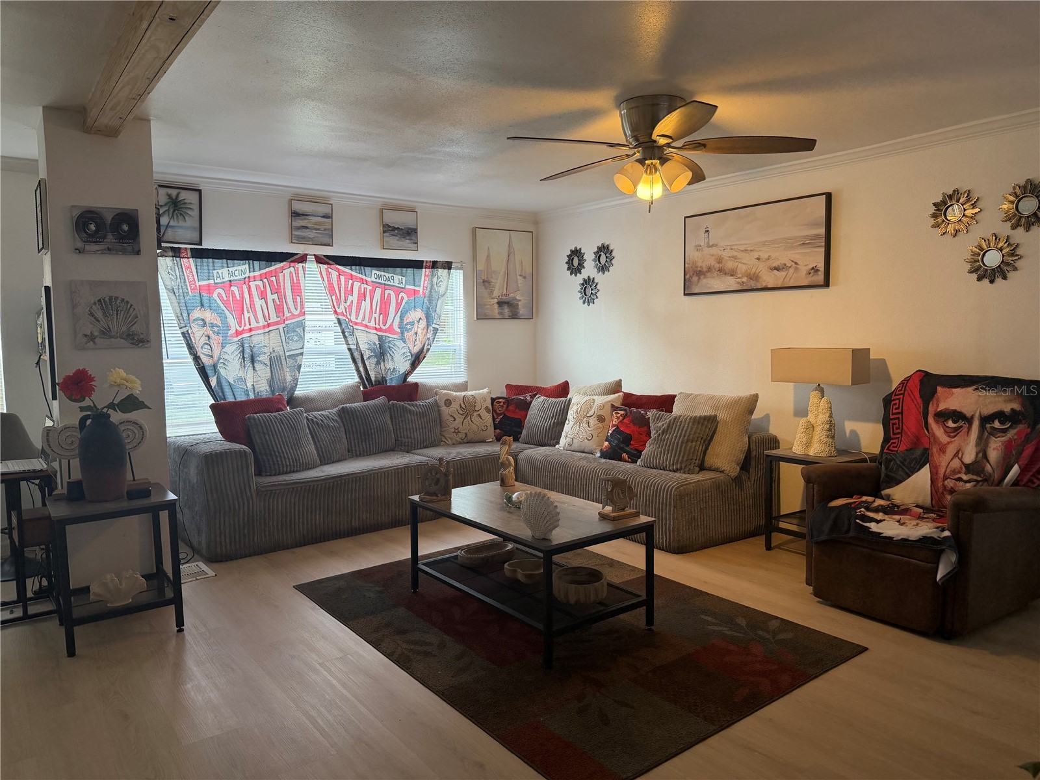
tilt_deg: -5.1
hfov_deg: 71.6
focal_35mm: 24
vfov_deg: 56.8
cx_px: 520
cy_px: 390
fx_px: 721
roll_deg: -0.1
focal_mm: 6.76
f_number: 1.78
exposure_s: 1/120
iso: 200
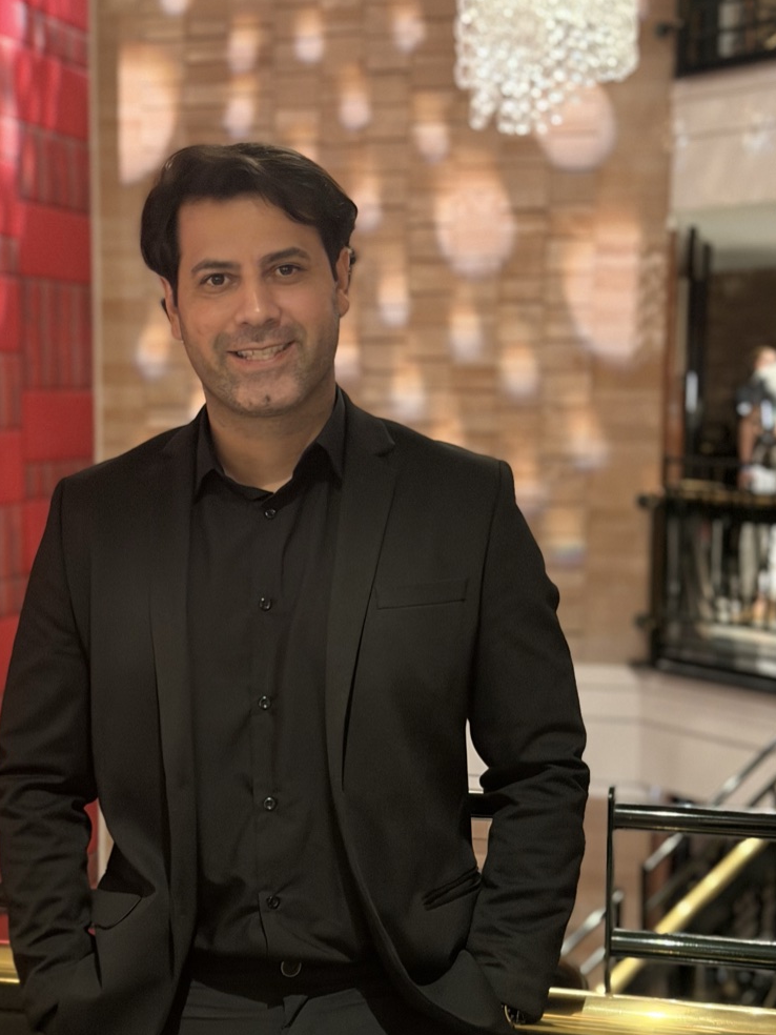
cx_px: 320
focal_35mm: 65
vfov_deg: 29.7
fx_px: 1943
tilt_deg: -9.0
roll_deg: -0.5
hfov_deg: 22.6
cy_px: 644
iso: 800
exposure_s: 1/20
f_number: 1.78
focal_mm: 6.76
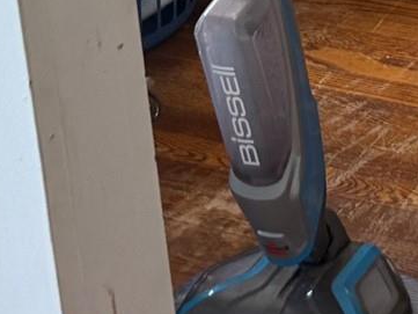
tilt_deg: -8.2
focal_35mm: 136
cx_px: 800
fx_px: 1643
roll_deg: +2.7
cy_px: -524
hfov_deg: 12.9
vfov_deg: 9.3
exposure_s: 1/121
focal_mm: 6.76
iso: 125
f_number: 1.78
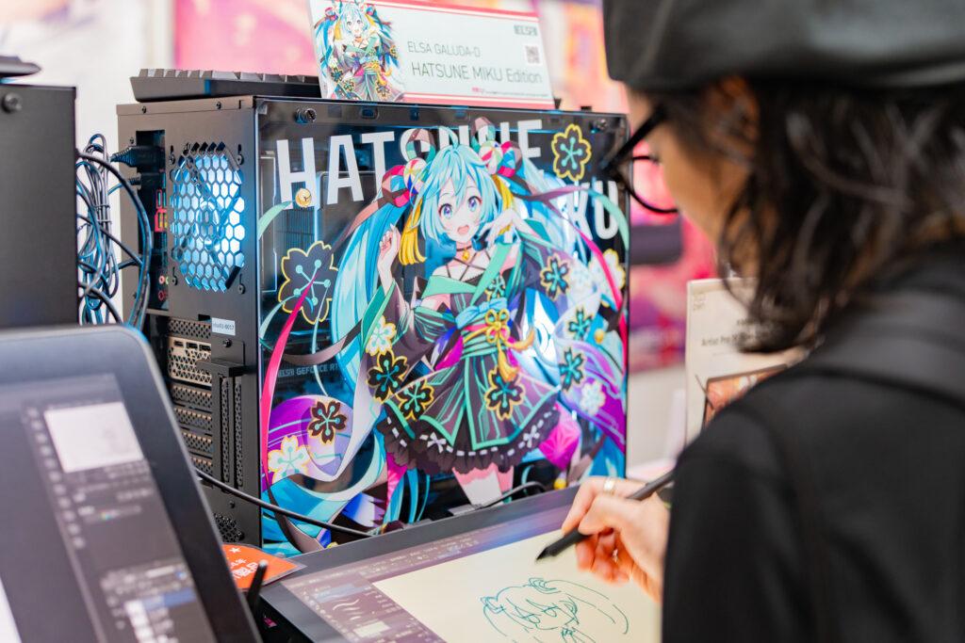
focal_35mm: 49
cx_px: 482
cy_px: 322
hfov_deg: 40.3
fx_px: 1314
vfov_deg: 27.5
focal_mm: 49
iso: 500
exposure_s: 1/30
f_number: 2.8
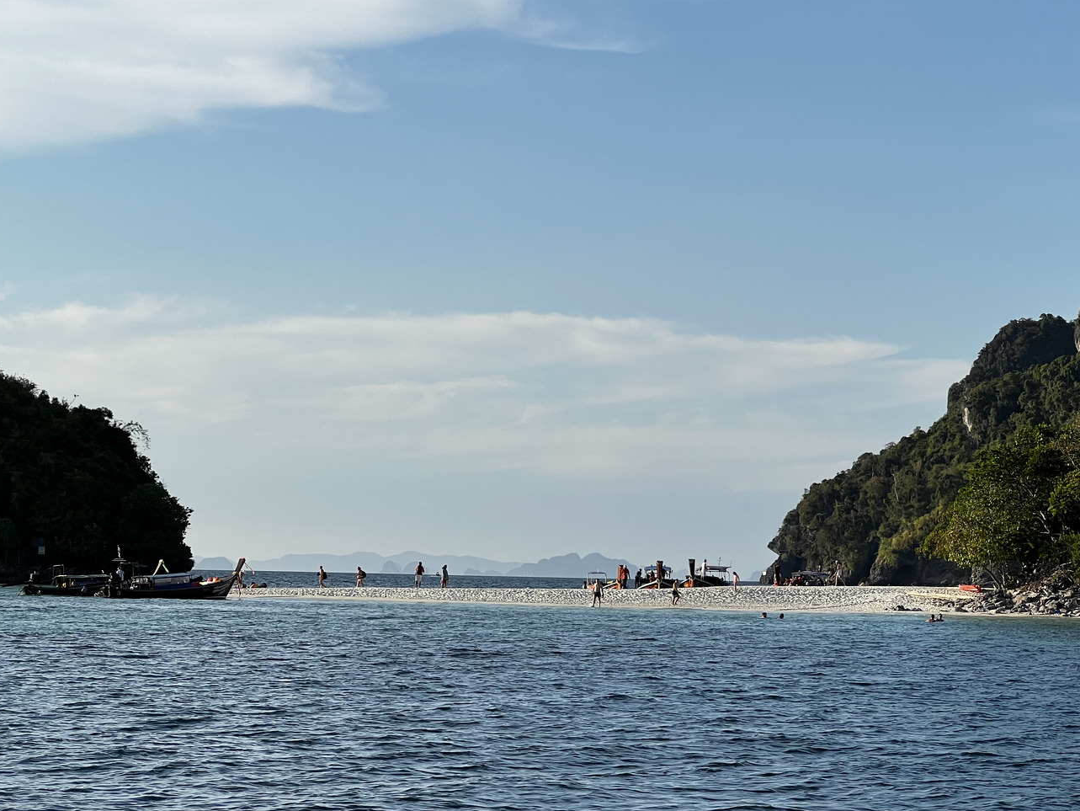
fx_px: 2996
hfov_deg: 20.4
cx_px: 609
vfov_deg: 15.4
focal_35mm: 96
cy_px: 449
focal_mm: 9
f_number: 2.8
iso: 32
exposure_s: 1/809
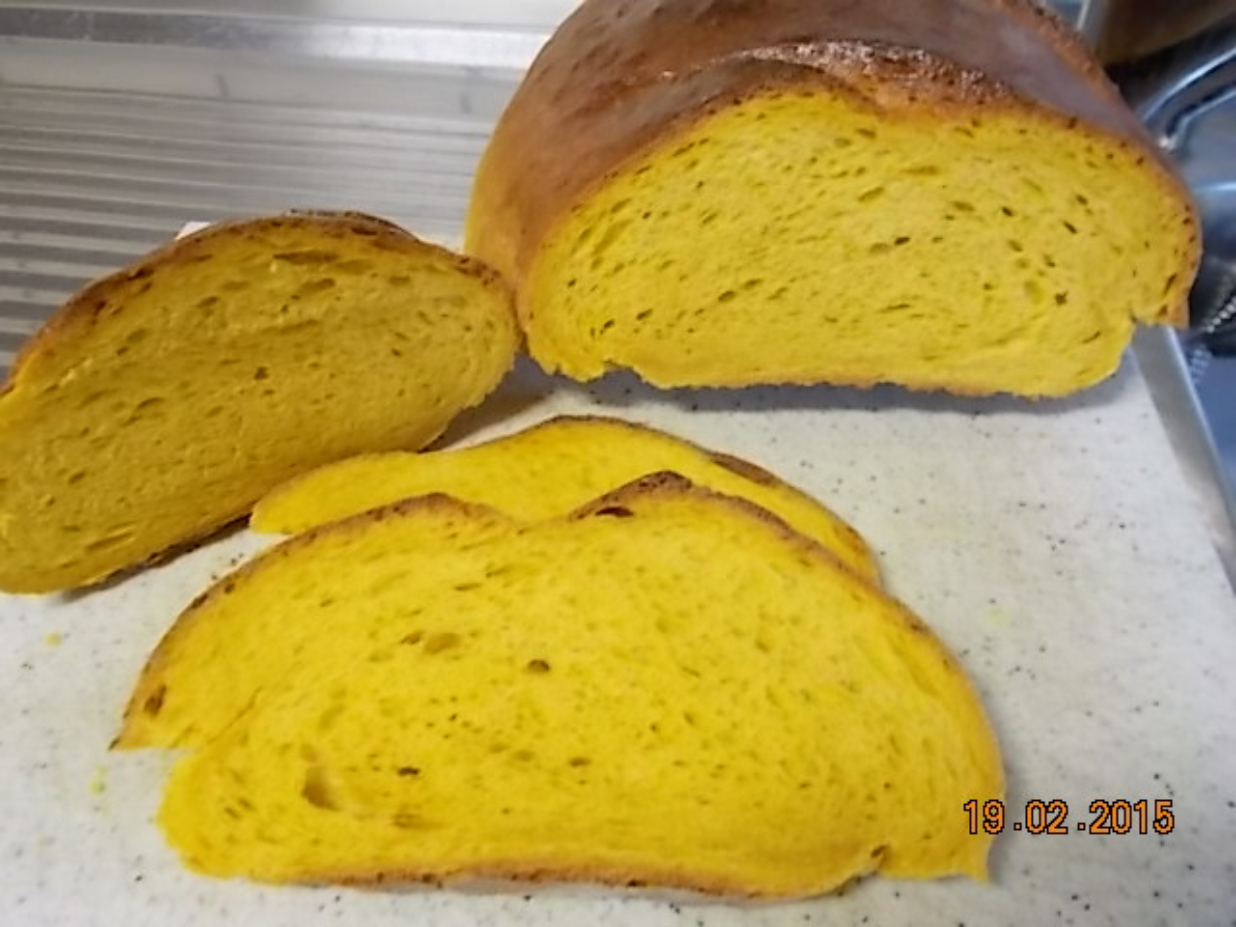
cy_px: 464
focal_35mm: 30
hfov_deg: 60.0
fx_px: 1071
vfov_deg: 46.8
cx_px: 618
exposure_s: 1/5
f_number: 3.4
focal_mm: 5.3
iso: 200
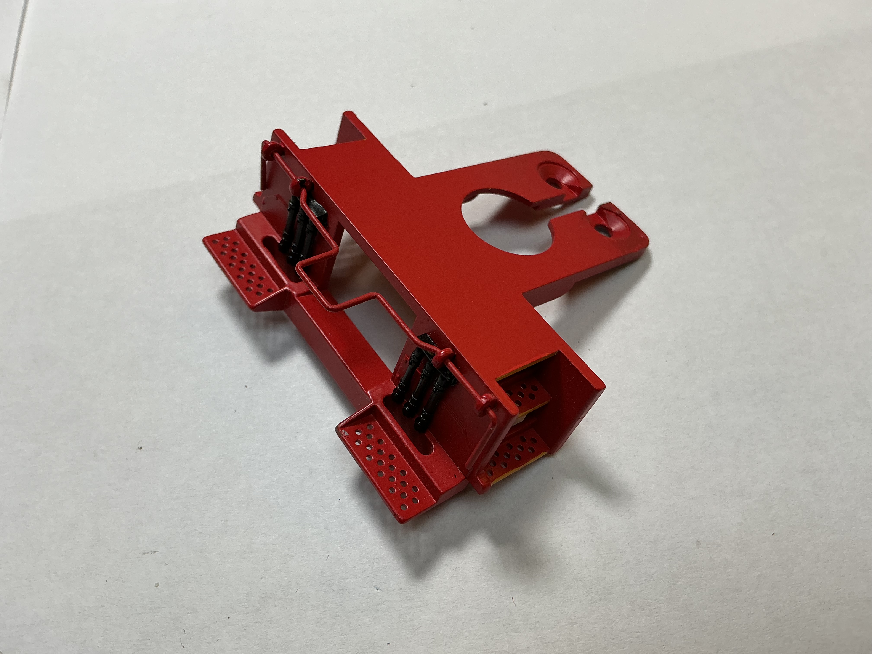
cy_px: 327
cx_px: 436
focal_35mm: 29
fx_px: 731
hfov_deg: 61.7
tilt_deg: -61.9
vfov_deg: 48.2
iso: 20
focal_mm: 3
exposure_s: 1/158
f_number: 1.8
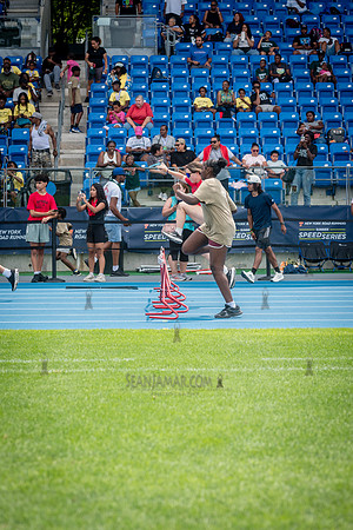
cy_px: 265
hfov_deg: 11.0
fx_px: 1838
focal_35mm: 125
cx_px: 176
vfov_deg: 16.4
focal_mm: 125
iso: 160
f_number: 5
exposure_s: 1/500
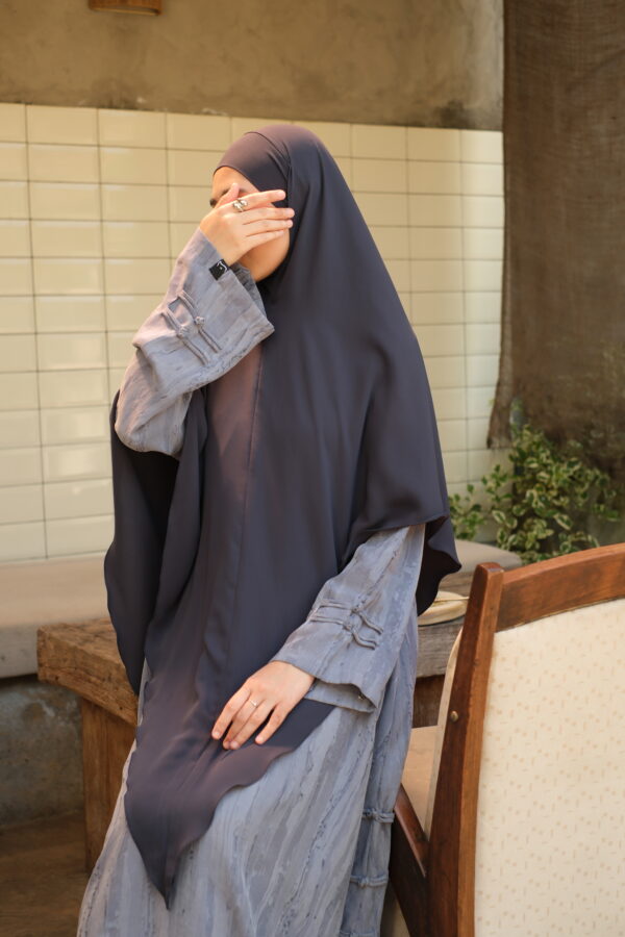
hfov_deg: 25.5
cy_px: 468
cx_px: 312
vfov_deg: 37.5
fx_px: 1380
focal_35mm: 53
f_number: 3.2
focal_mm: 35
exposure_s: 1/250
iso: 160
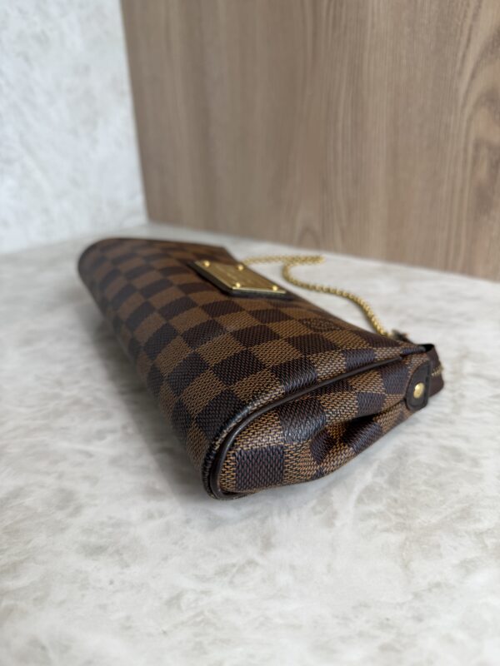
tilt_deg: -24.8
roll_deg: +2.6
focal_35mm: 24
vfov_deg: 71.6
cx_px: 250
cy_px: 333
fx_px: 462
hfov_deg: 56.8
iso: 100
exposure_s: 1/120
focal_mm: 6.76
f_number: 1.78
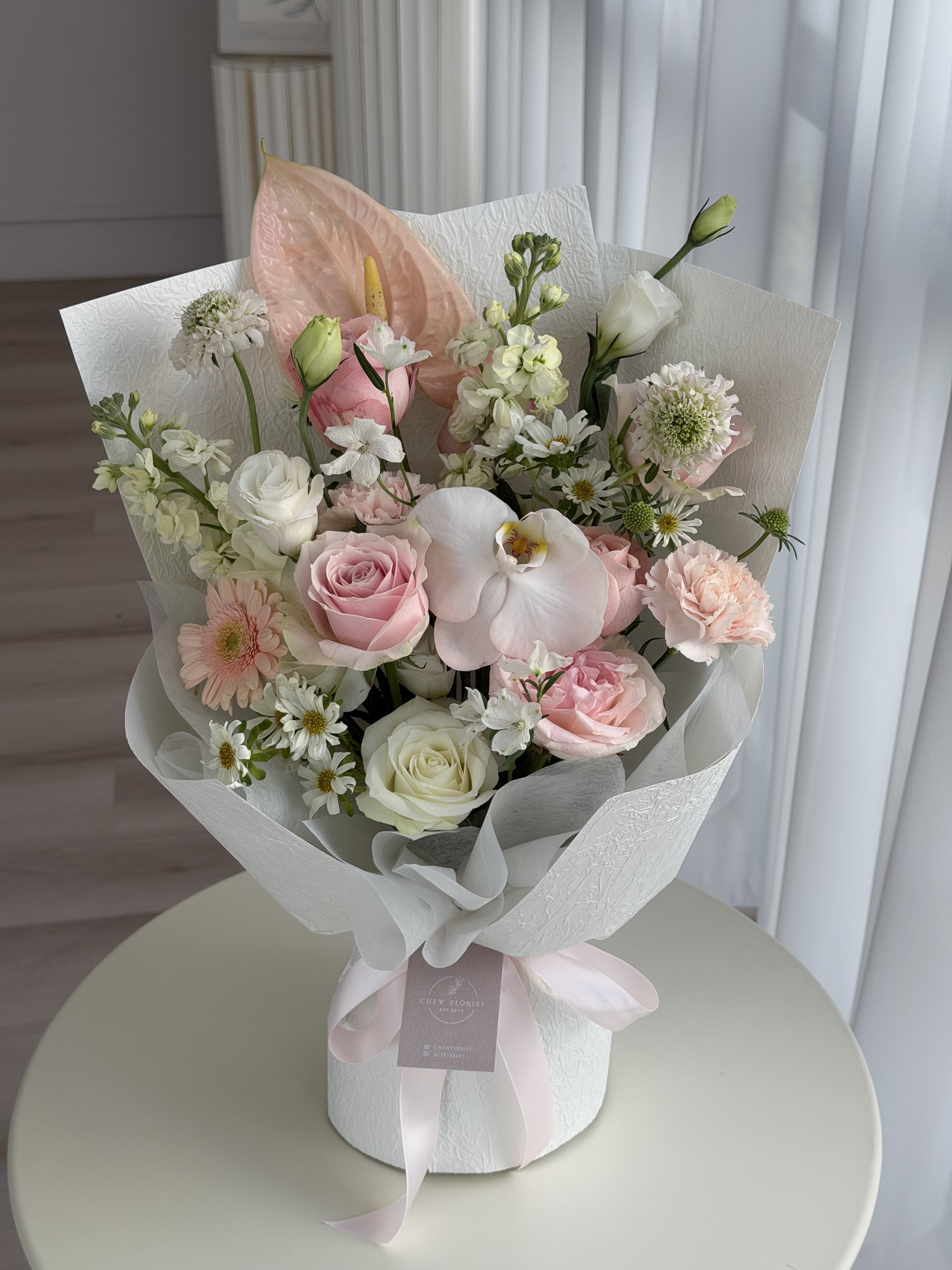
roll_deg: -0.3
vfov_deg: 39.7
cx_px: 476
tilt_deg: -30.1
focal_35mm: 48
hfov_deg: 30.3
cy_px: 635
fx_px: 1760
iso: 64
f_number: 1.78
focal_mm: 6.76
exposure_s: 1/1085
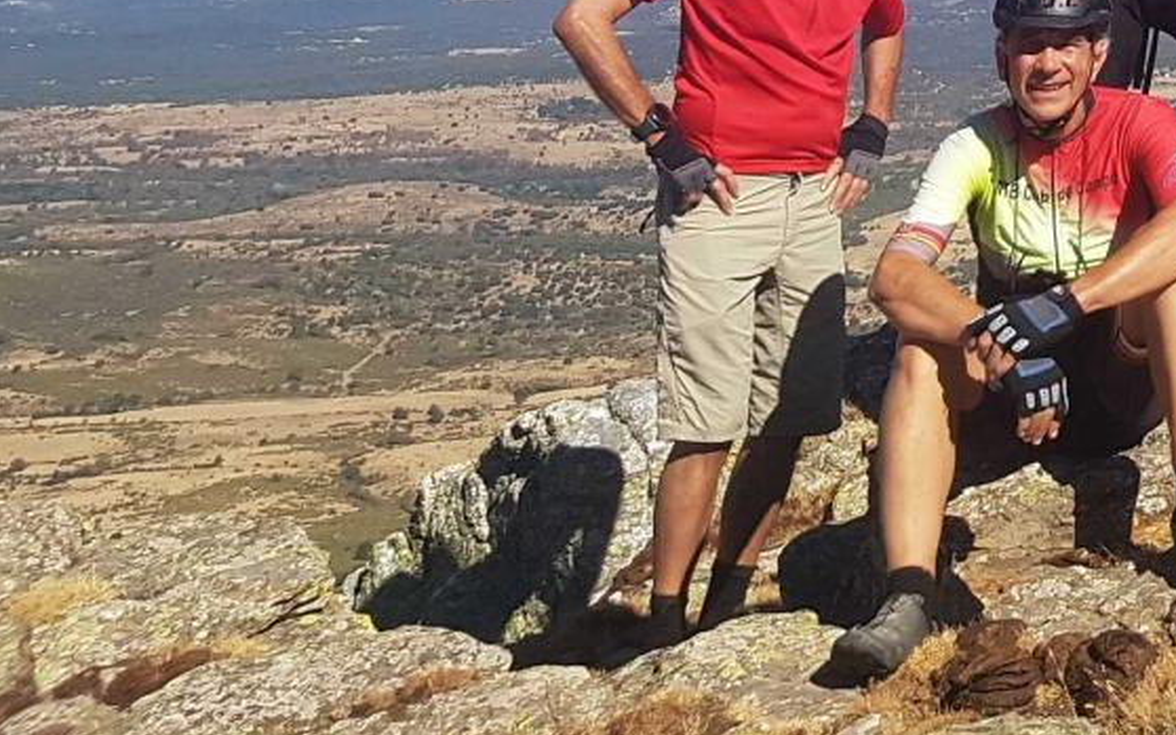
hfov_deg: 22.7
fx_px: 2532
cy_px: -516
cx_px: 1612
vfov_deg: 14.8
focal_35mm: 79
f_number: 1.7
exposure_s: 1/3680
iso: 50
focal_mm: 4.2
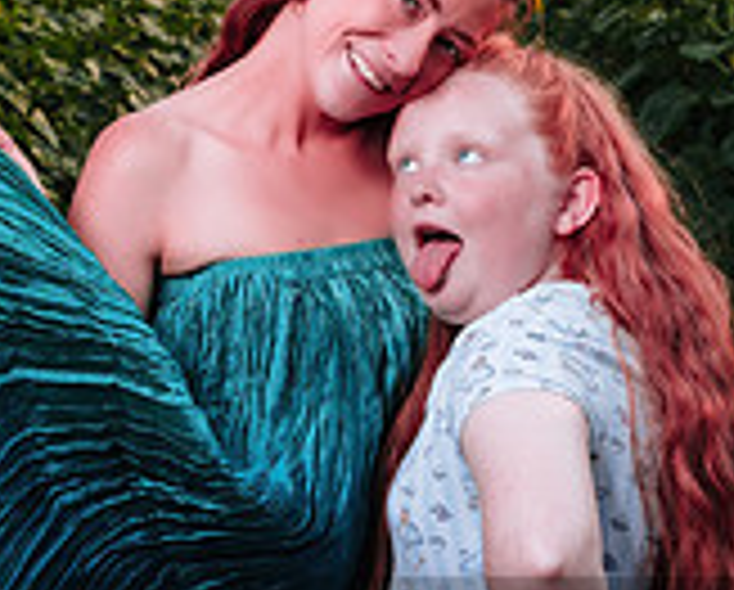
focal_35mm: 90
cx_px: 252
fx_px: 1959
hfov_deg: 21.2
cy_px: 214
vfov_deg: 17.1
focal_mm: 27
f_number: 5
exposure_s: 1/160
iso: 64
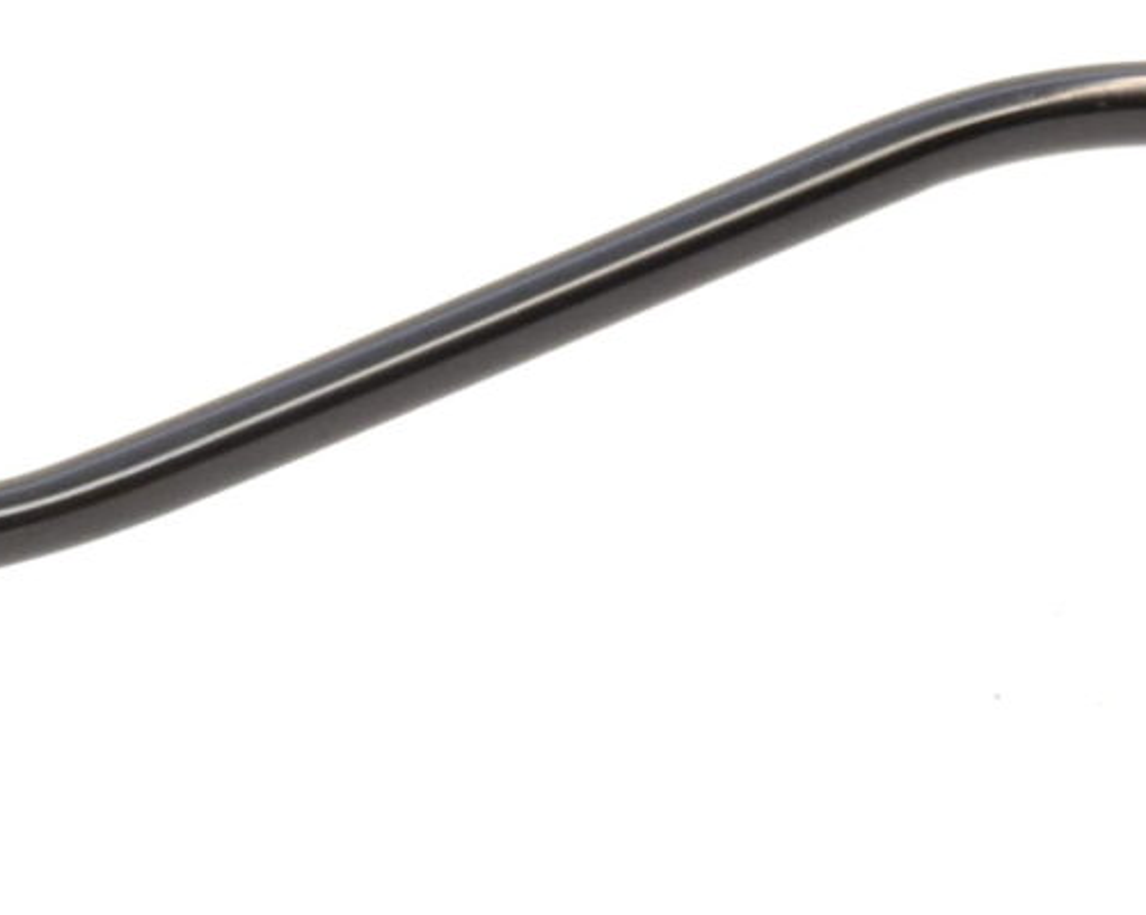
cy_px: 464
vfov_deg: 10.3
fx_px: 5084
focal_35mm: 150
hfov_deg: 12.8
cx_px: 263
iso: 400
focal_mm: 26
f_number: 5.6
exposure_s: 1/125
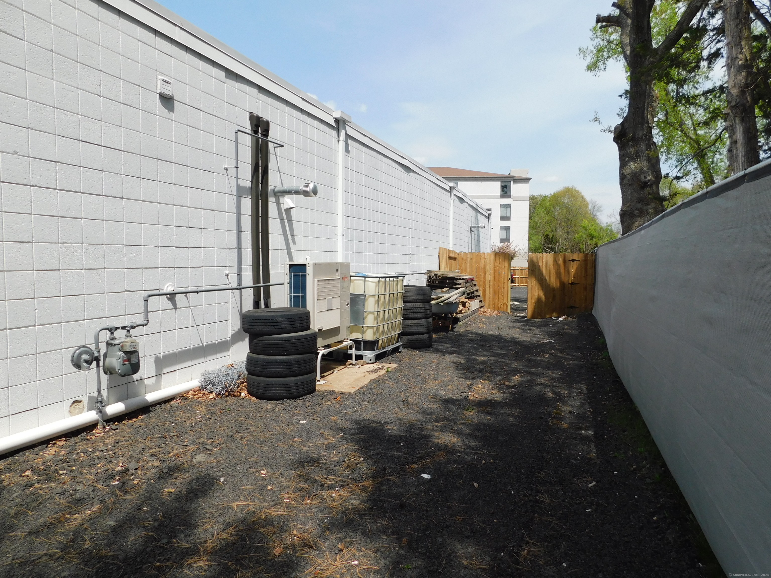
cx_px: 386
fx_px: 512
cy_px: 289
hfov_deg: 73.9
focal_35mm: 23
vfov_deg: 58.9
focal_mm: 4
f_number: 6
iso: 125
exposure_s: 1/400
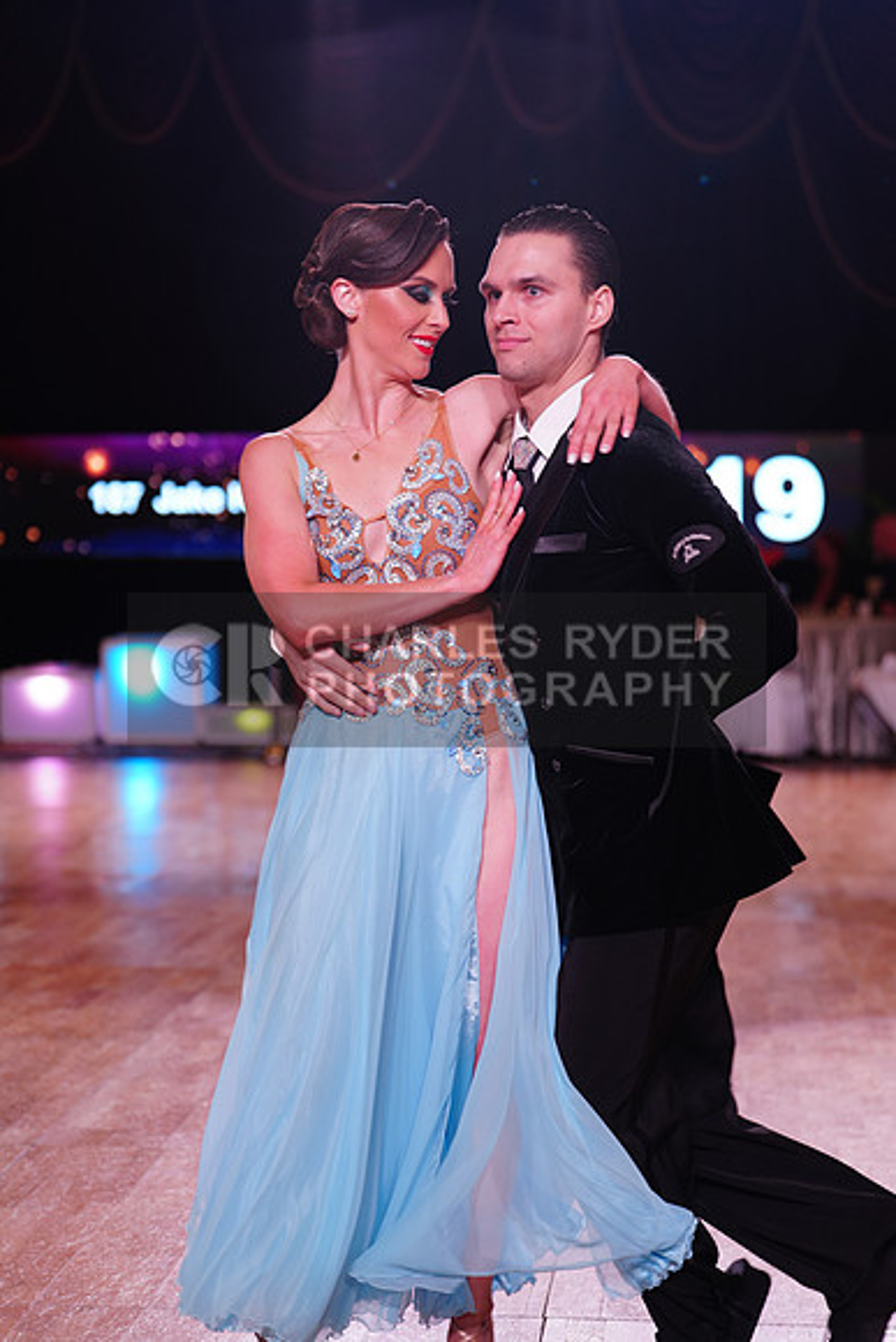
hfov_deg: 19.5
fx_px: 2612
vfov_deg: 28.8
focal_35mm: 70
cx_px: 448
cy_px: 671
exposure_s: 1/250
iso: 500
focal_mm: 70
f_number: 2.8
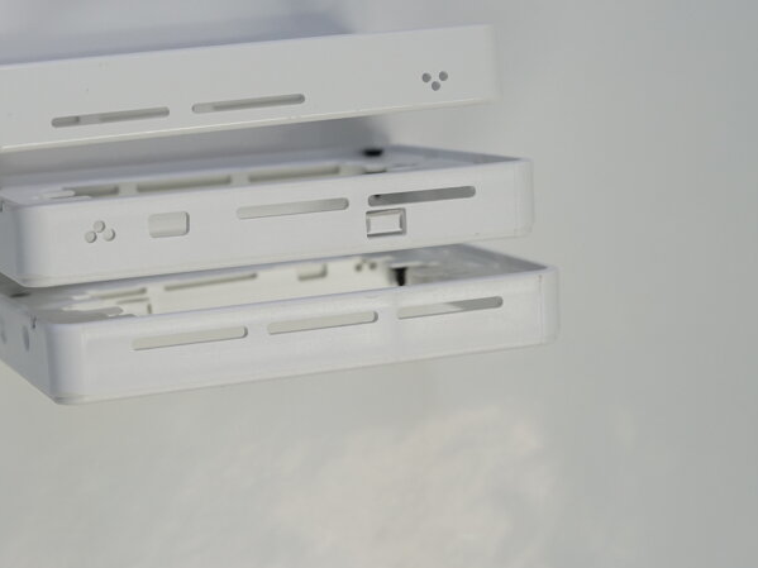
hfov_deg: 26.1
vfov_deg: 19.9
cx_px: 216
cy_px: 237
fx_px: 1620
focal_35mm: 74
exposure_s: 1/60
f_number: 6.3
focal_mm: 50
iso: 1250
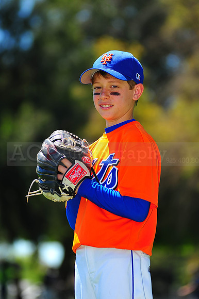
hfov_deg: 7.6
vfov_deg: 11.4
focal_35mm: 180
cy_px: 150
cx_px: 100
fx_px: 1494
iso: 200
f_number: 4
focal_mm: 180
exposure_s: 1/1000
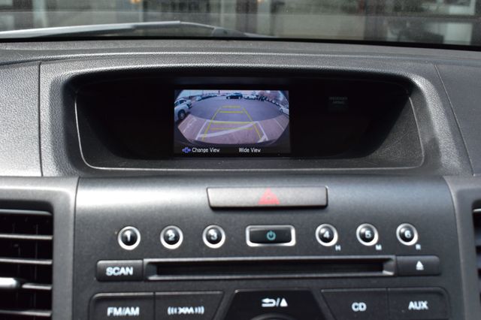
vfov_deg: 28.9
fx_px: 621
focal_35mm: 46
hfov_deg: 42.3
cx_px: 240
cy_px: 160
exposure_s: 1/160
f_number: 9
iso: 400
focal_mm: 31
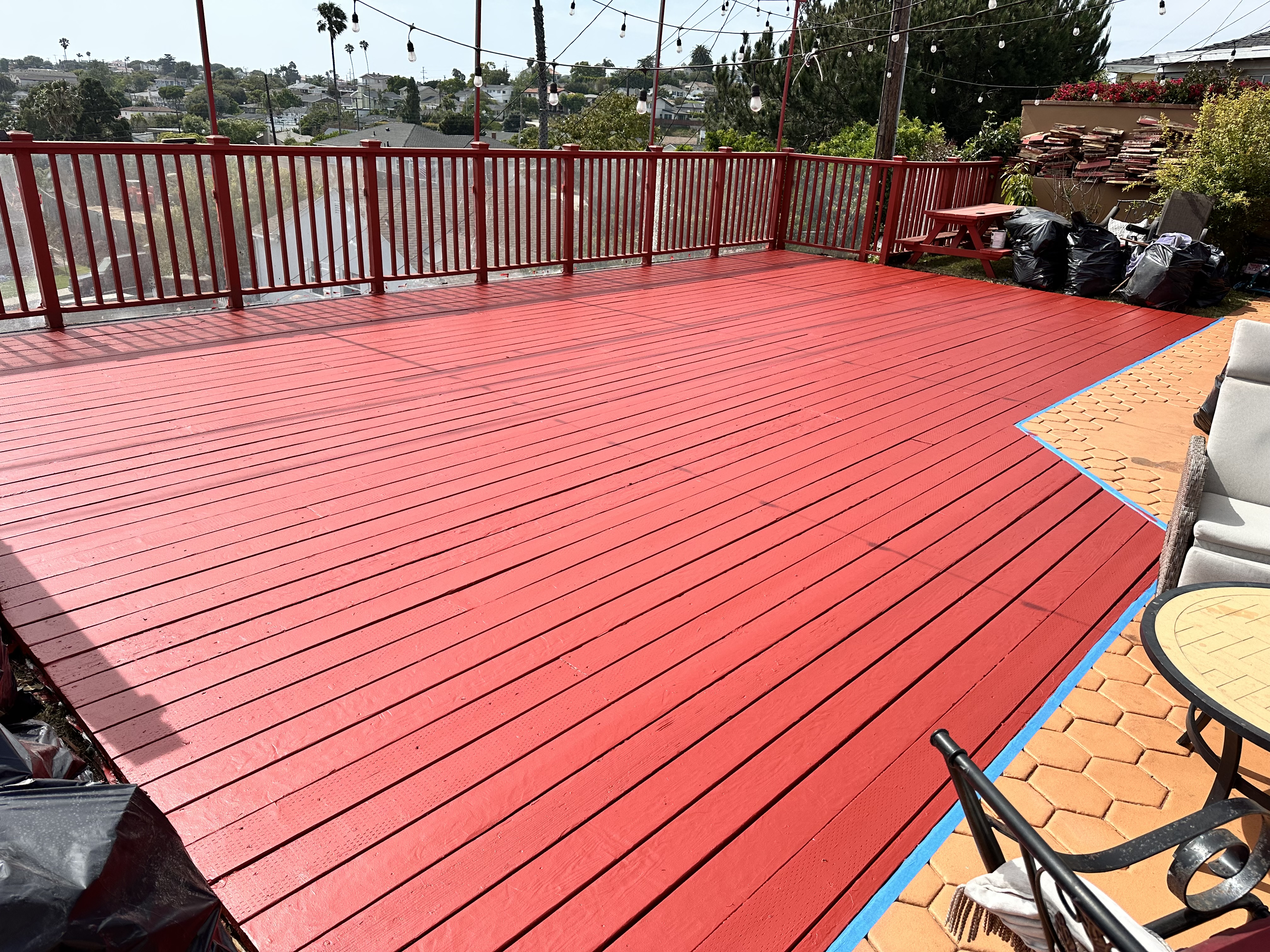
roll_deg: -4.0
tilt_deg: -22.4
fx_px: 881
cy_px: 476
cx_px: 635
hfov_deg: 71.6
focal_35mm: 24
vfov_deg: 56.8
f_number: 1.78
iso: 80
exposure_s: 1/4184
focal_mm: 6.86
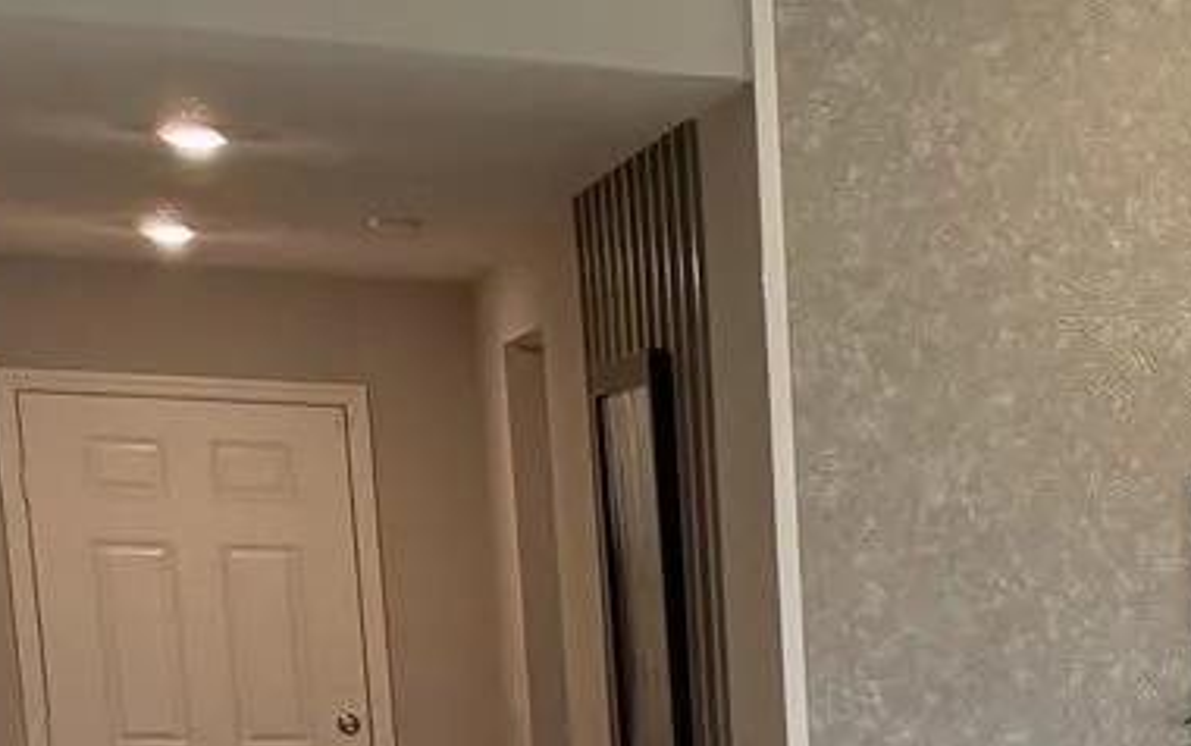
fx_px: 3475
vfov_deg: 11.1
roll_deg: -1.5
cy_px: 1476
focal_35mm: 107
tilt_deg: -13.2
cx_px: 2012
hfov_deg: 16.8
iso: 200
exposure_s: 1/142
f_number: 1.78
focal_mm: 6.76
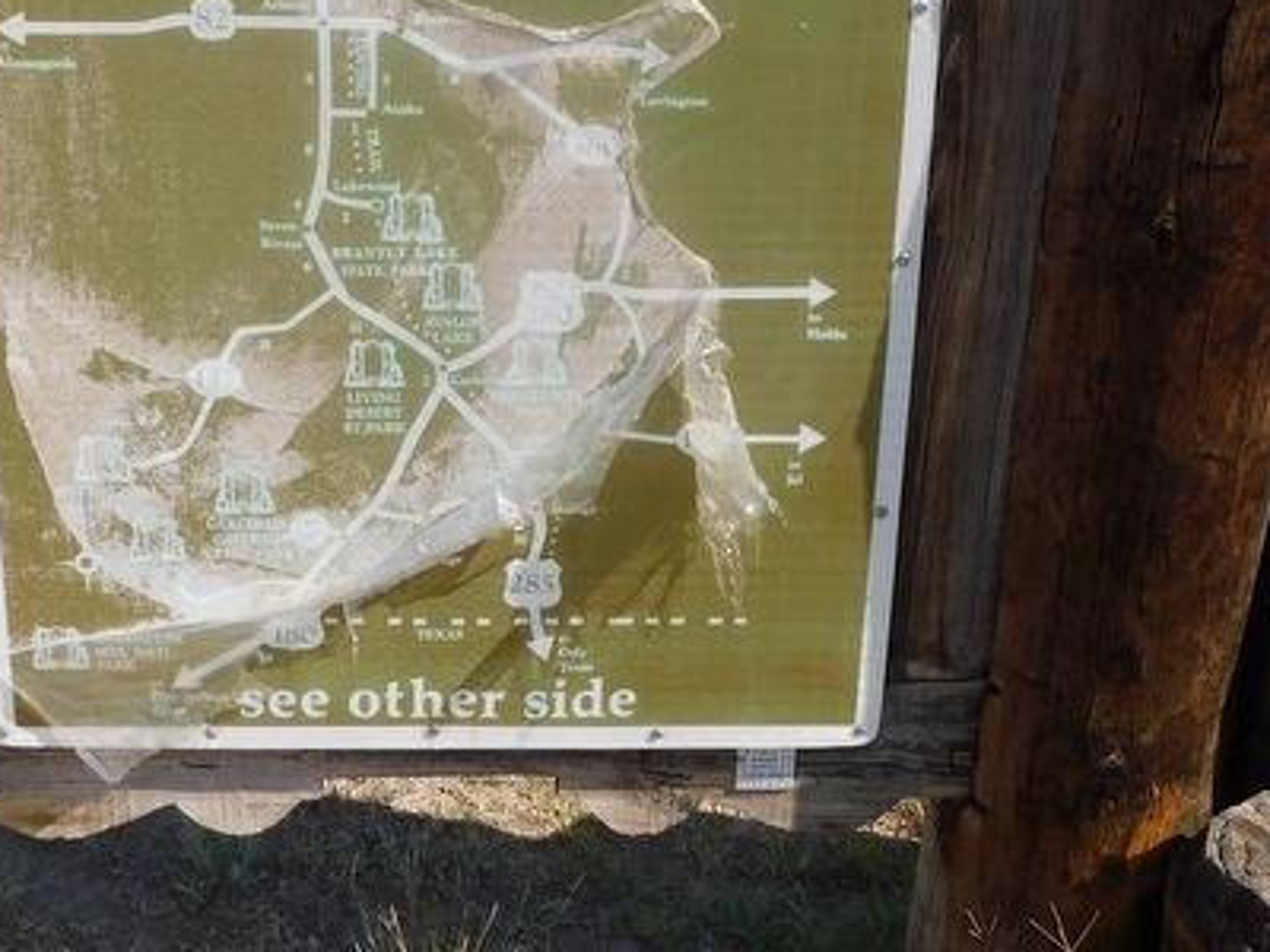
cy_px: 127
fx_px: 1688
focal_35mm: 46
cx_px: 511
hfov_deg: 41.1
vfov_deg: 30.4
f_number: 3
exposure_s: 1/1500
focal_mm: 4
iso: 125
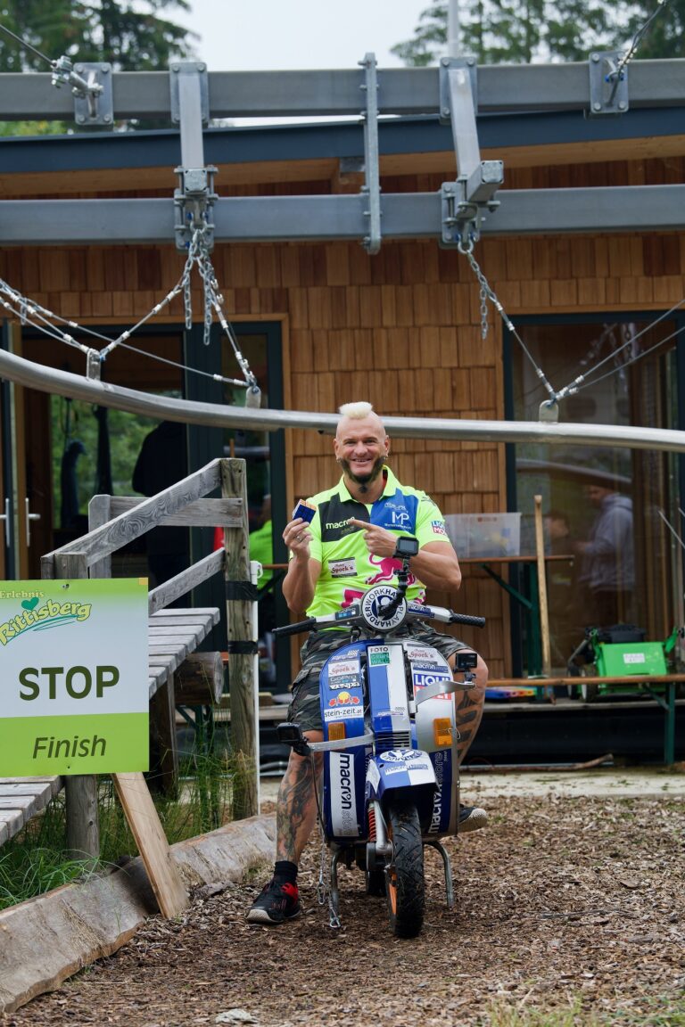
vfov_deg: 18.6
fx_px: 3139
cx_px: 342
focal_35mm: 110
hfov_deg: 12.5
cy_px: 514
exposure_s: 1/125
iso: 160
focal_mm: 110
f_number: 5.6
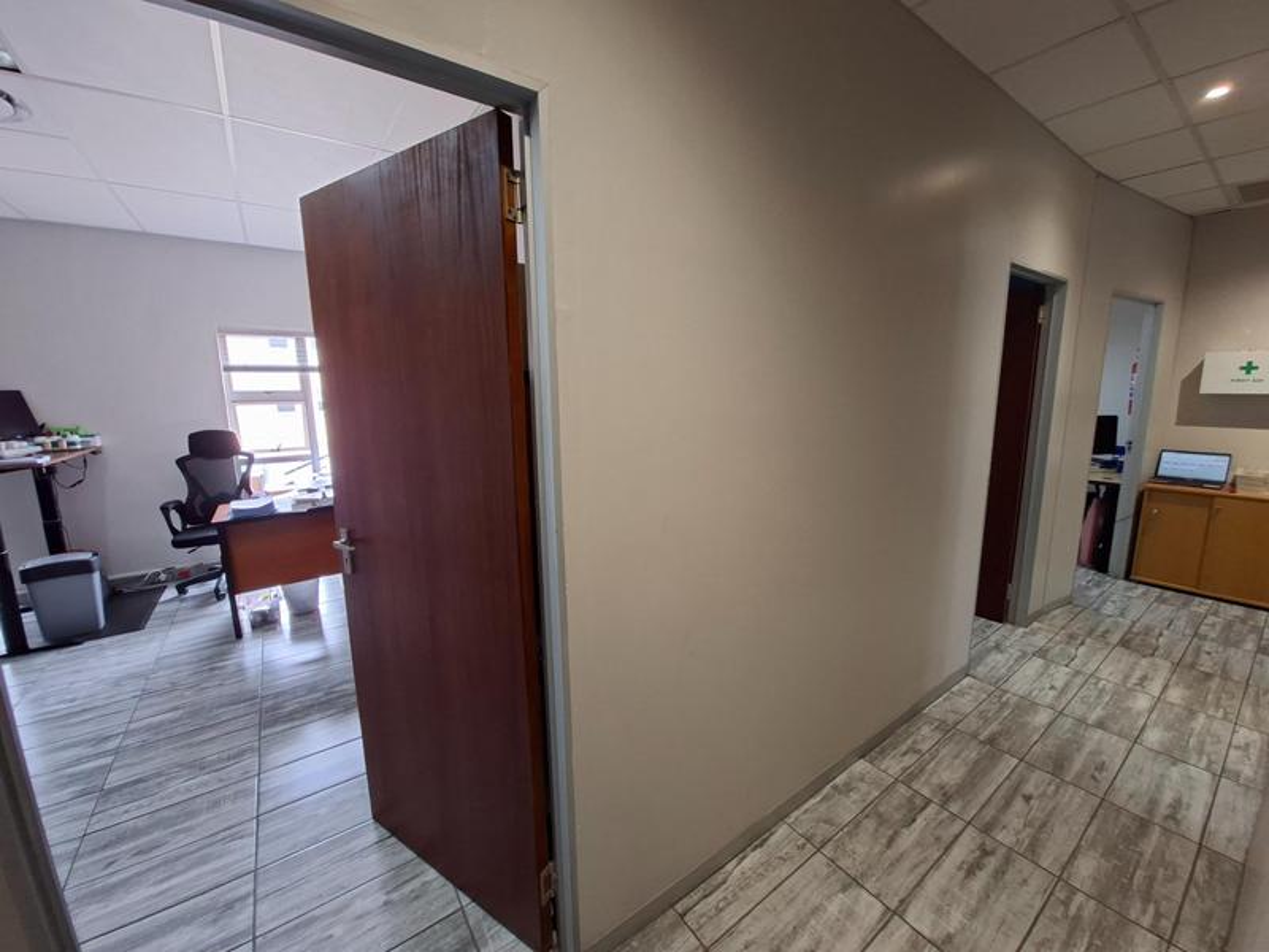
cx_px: 634
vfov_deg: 89.9
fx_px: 477
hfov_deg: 106.2
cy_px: 476
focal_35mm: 13
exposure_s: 1/30
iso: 160
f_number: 2.2
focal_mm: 1.74
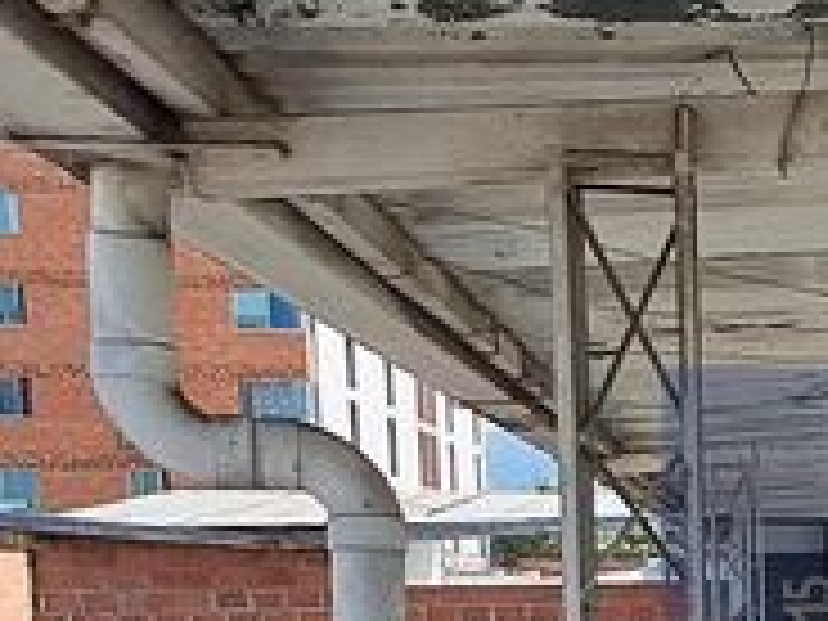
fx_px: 1387
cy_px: 734
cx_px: 1019
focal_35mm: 58
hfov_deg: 28.5
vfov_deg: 23.2
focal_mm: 1.64
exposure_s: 1/994
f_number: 2.2
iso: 40
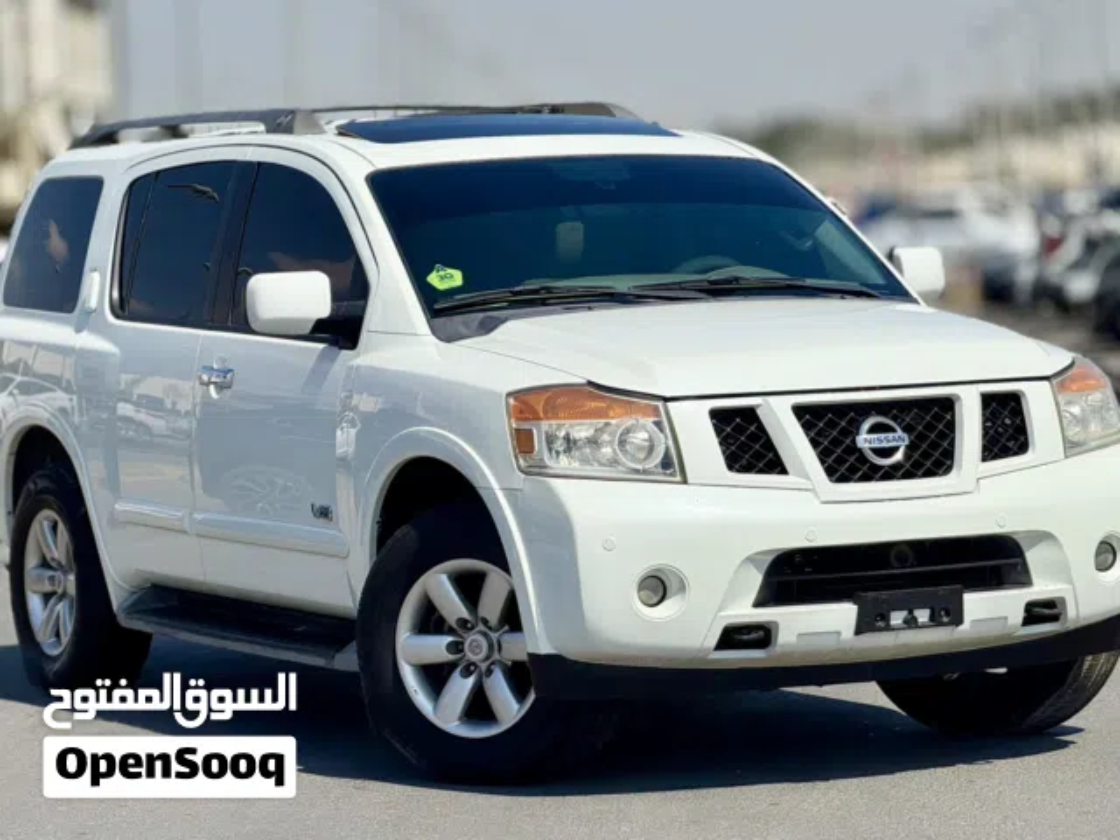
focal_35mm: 100
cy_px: 420
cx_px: 560
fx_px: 3235
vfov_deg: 14.8
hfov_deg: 19.6
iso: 20
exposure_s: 1/1534
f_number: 2.8
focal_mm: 16.89
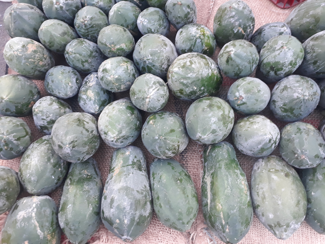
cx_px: 162
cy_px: 122
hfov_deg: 65.3
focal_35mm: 27
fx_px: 253
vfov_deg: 51.4
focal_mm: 3.6
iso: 80
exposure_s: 1/30
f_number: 1.9
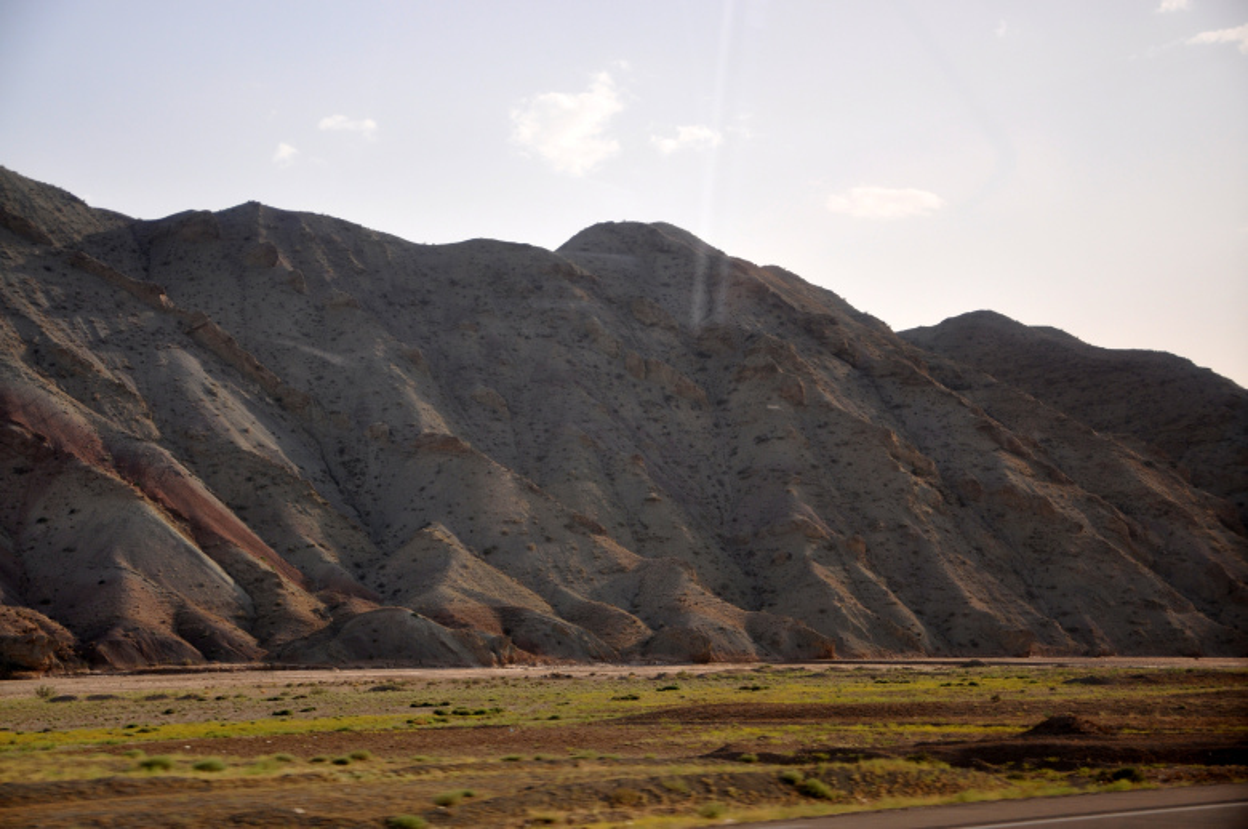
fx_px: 2701
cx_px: 624
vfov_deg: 17.4
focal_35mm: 78
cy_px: 414
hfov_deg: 26.0
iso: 250
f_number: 5.6
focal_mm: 52
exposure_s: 1/125
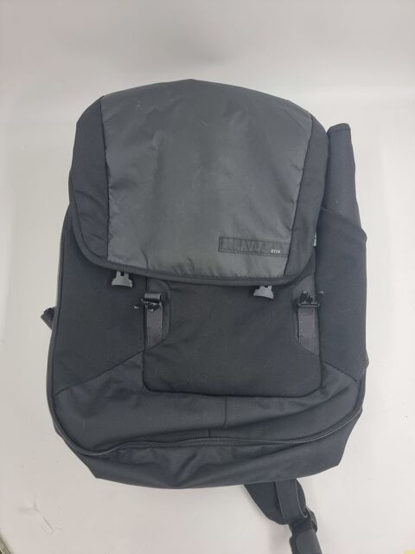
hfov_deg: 56.8
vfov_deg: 71.6
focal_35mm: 24
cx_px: 208
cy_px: 277
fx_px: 384
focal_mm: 6.7
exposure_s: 1/120
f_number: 1.8
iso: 50
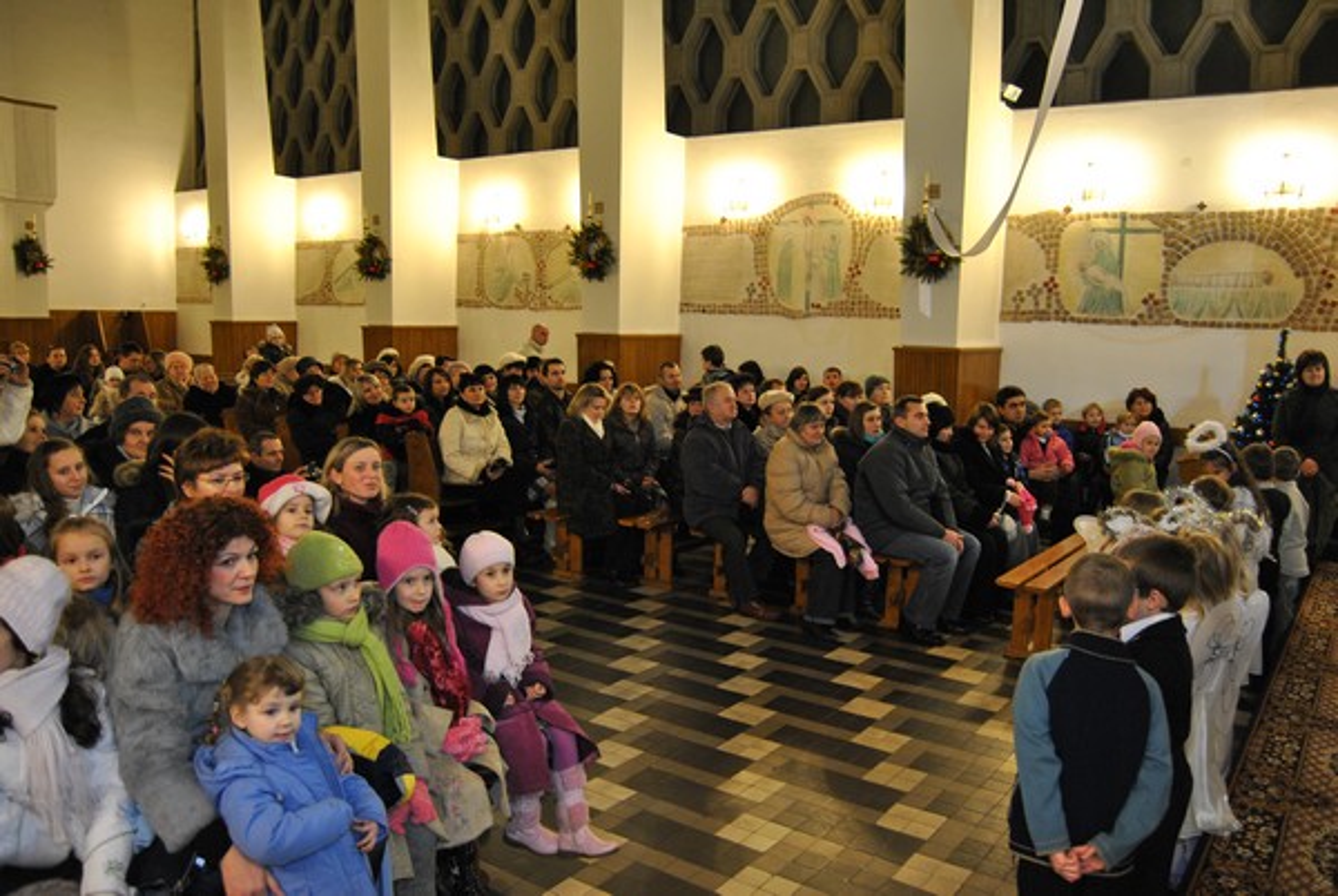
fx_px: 1005
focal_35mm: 27
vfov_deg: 48.1
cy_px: 448
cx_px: 669
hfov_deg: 67.3
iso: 400
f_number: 3.5
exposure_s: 1/30
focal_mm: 18
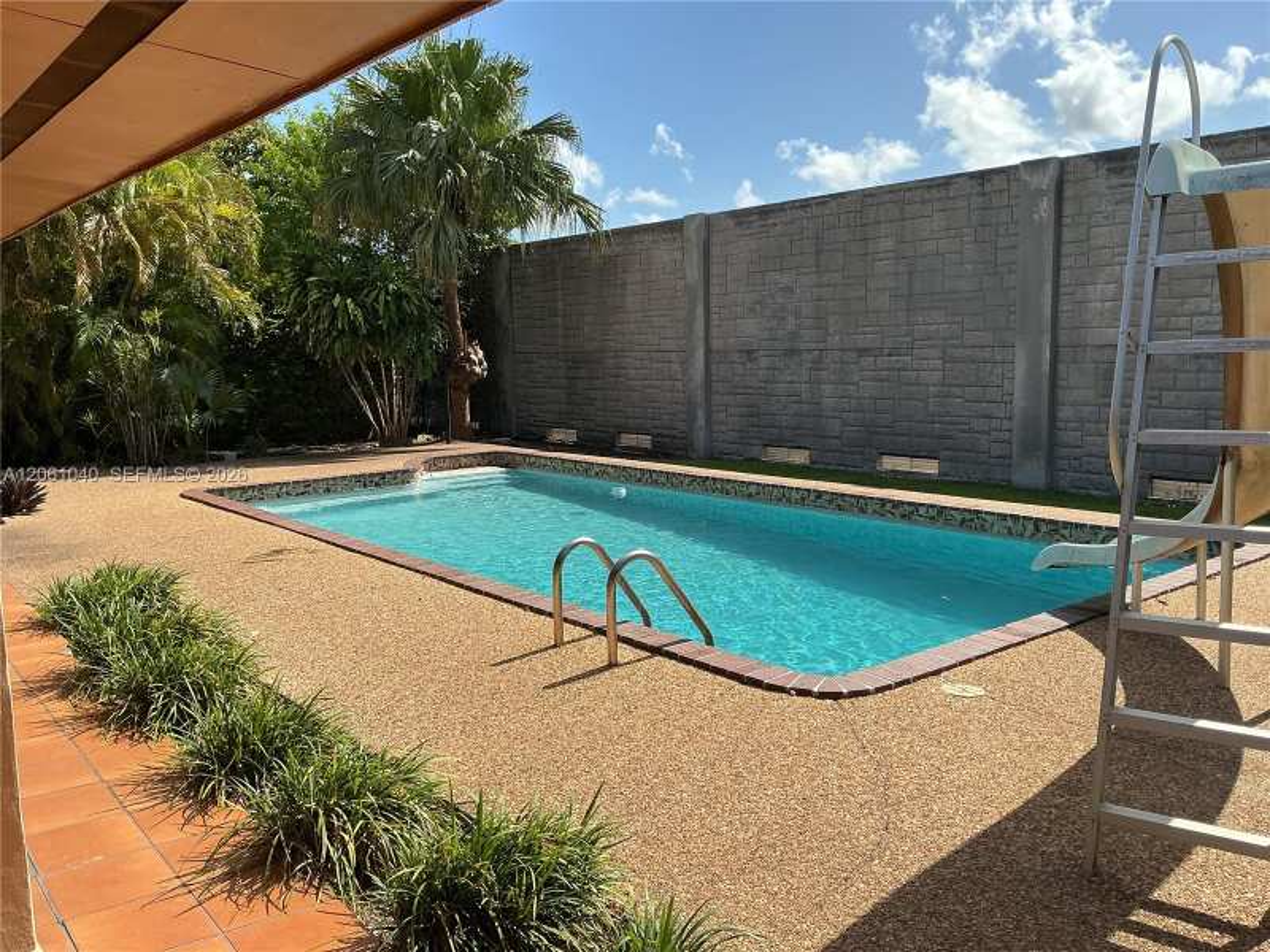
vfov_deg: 48.2
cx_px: 635
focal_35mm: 29
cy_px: 476
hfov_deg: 61.7
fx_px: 1064
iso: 25
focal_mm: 3
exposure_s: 1/1577
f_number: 1.8
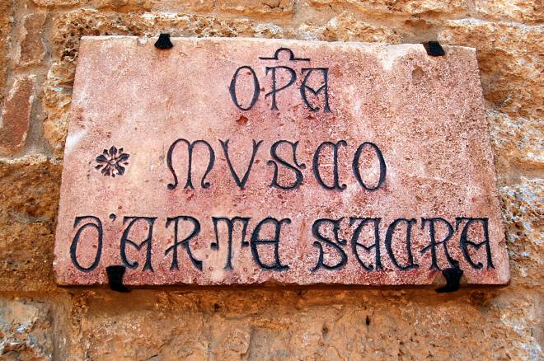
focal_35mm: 36
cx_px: 272
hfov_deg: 53.2
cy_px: 180
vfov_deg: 36.8
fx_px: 543
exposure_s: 1/200
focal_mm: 24
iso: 400
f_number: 10
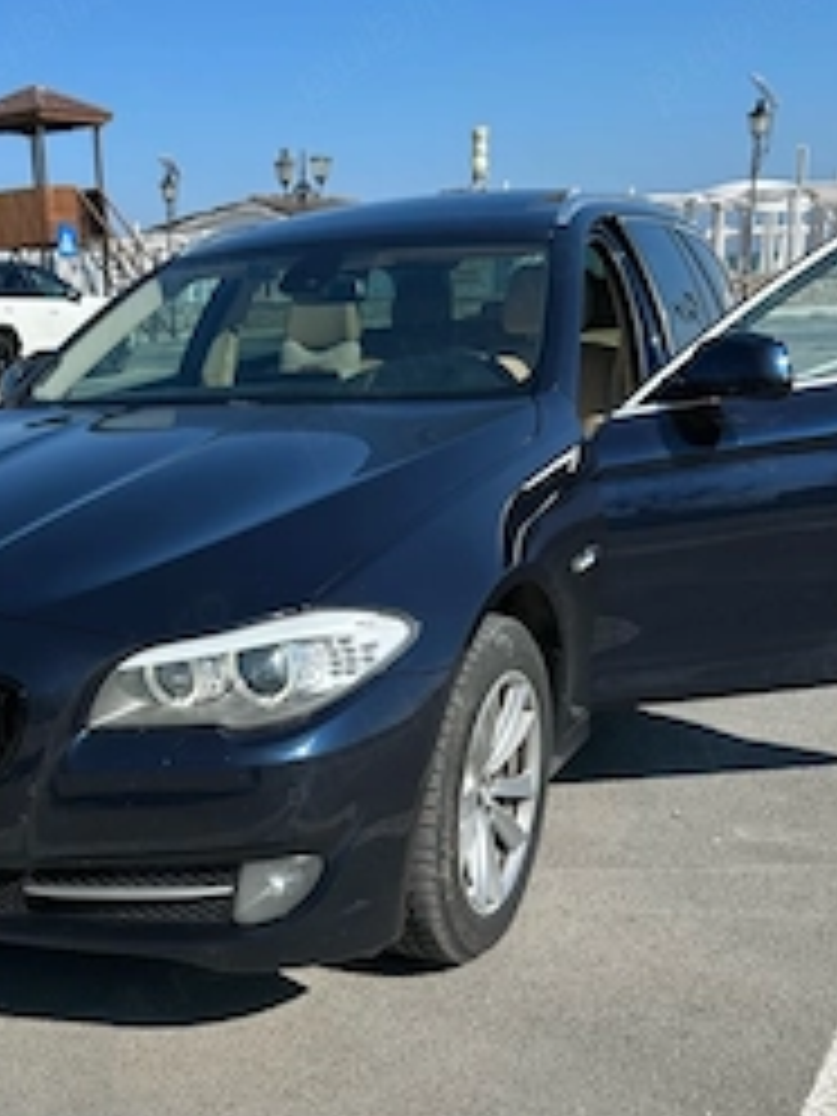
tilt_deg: -17.6
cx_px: 176
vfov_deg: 44.1
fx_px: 1354
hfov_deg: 33.4
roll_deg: +2.2
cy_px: 752
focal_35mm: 42
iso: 50
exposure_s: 1/4630
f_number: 1.5
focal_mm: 5.7
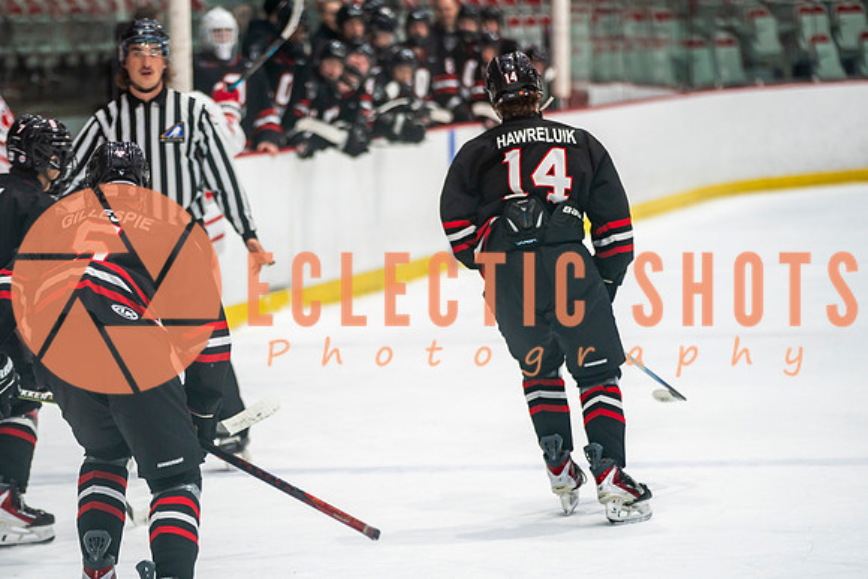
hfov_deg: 9.4
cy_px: 345
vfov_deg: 6.3
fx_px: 5270
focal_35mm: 219
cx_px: 436
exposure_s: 1/640
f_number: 2.8
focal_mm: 160
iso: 640
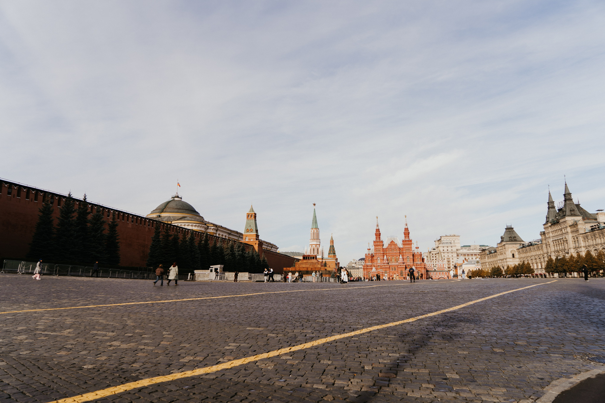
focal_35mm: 24
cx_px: 302
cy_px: 202
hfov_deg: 73.7
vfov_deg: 53.1
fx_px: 403
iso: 100
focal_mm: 24
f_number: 4
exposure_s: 1/320
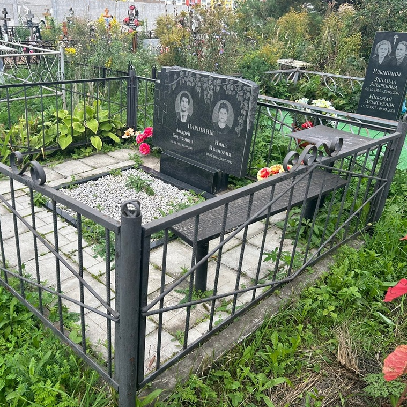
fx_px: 412
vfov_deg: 52.5
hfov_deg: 52.1
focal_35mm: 31
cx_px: 159
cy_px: 202
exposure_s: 1/924
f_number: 1.5
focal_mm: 5.7
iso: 50
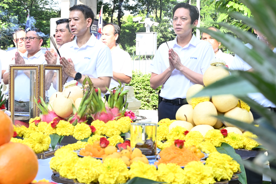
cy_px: 82
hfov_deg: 34.1
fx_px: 445
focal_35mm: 58
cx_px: 88
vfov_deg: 23.4
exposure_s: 1/200
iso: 1600
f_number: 11
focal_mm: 42
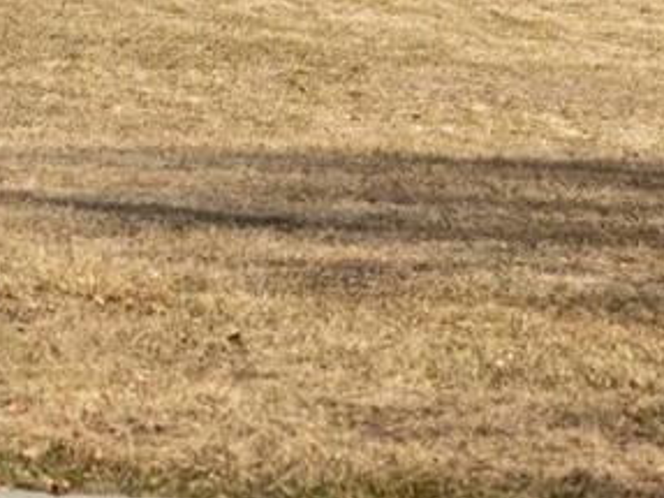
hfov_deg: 4.4
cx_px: -139
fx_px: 8552
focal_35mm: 446
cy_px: -484
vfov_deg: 3.3
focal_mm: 40
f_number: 4
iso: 200
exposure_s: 1/1250
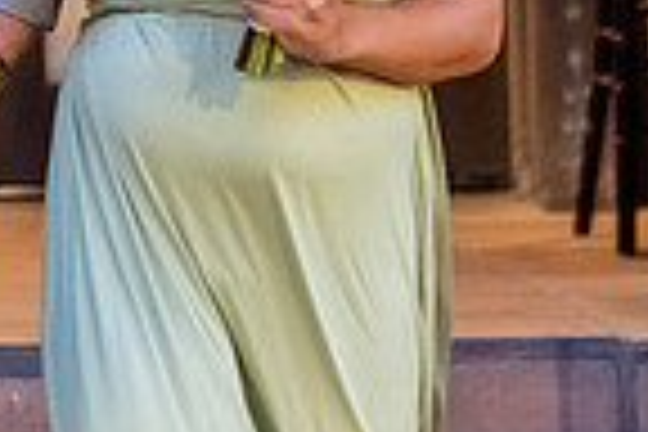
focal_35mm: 221
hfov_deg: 9.2
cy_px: -412
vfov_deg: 6.1
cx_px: -112
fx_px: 3978
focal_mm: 55
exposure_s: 1/200
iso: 2500
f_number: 1.8
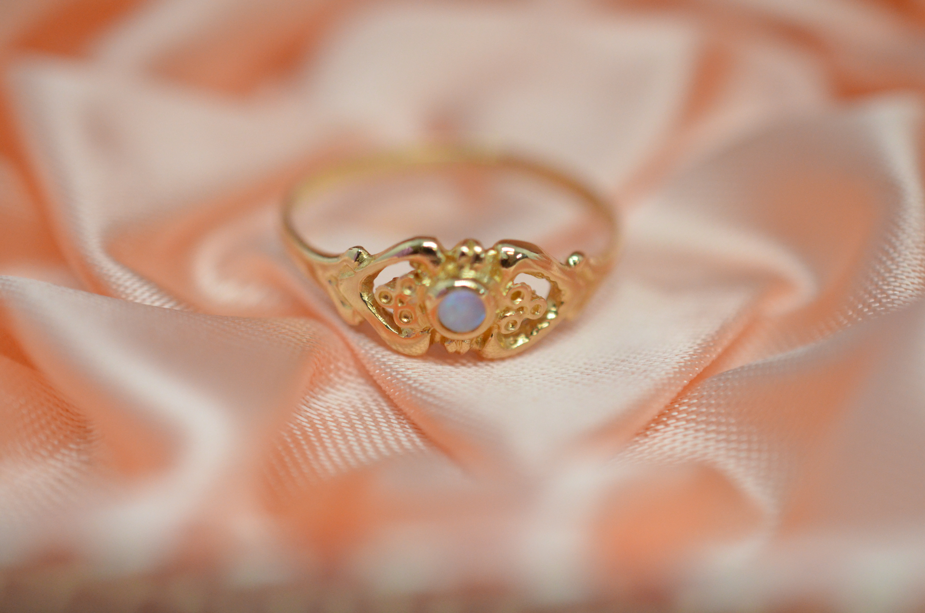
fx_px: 1538
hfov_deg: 33.5
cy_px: 306
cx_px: 462
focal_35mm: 60
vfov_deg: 22.5
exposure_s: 1/1600
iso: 2500
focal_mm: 40
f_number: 4
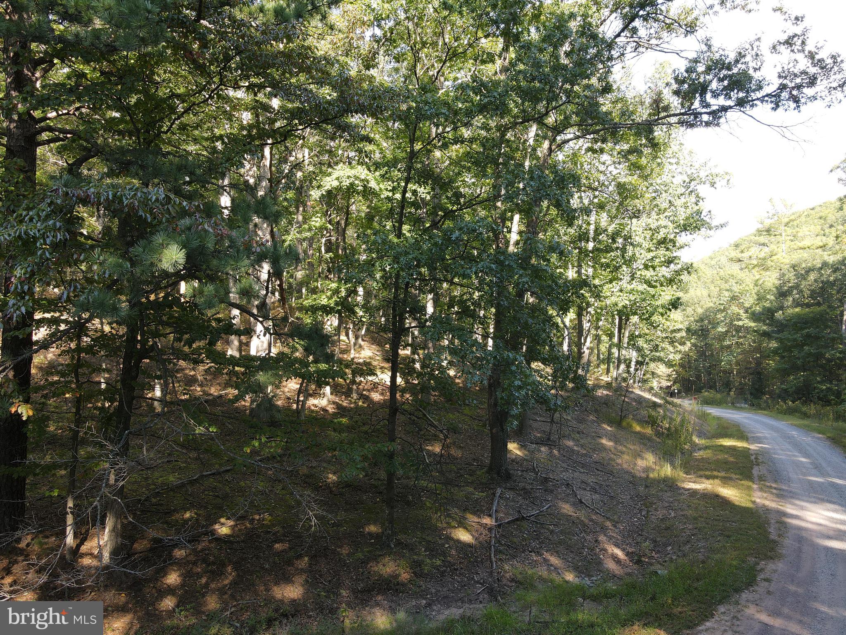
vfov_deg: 56.8
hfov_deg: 71.6
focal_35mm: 24
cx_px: 423
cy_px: 318
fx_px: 587
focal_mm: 4.5
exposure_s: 1/60
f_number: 2.8
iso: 110
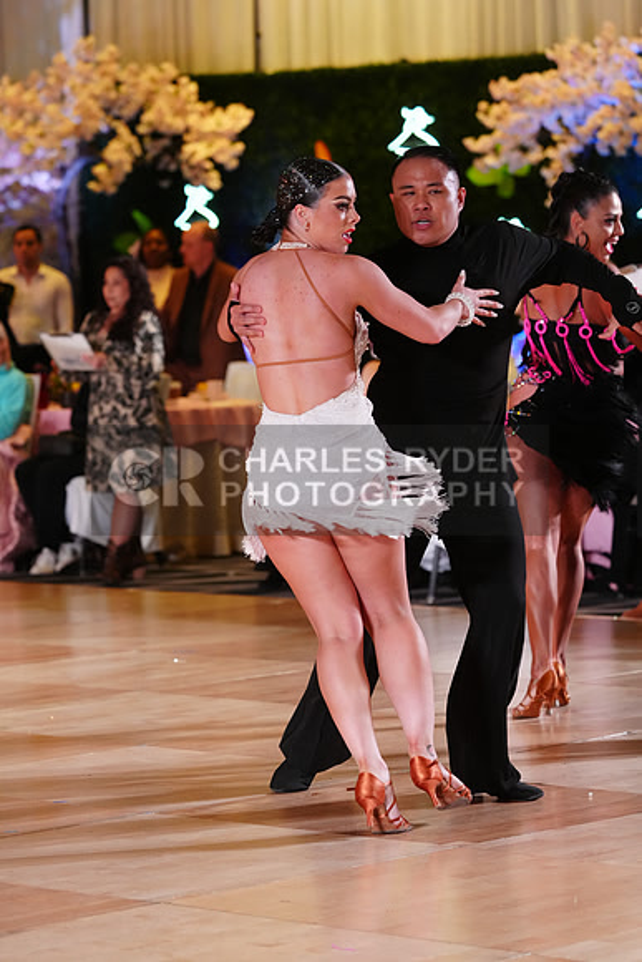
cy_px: 481
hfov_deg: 10.6
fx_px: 3448
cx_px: 321
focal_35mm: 129
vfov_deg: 15.9
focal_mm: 129
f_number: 4
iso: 3200
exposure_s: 1/400
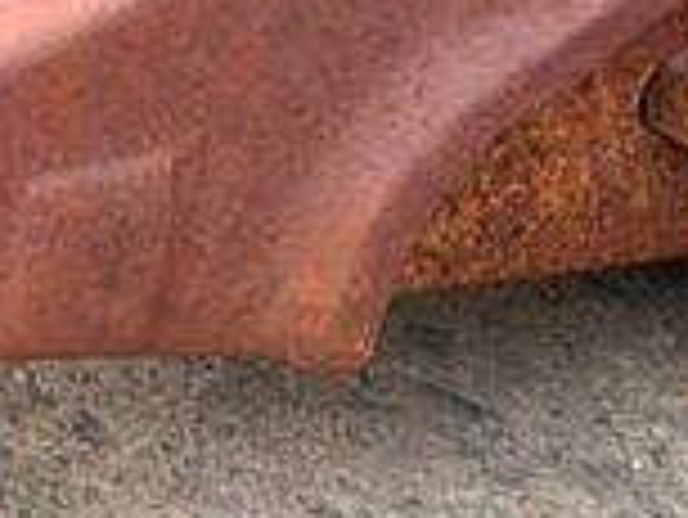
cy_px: -324
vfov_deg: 7.7
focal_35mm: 188
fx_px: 3739
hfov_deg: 10.2
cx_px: -274
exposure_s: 1/778
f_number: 1.78
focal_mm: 6.76
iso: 64
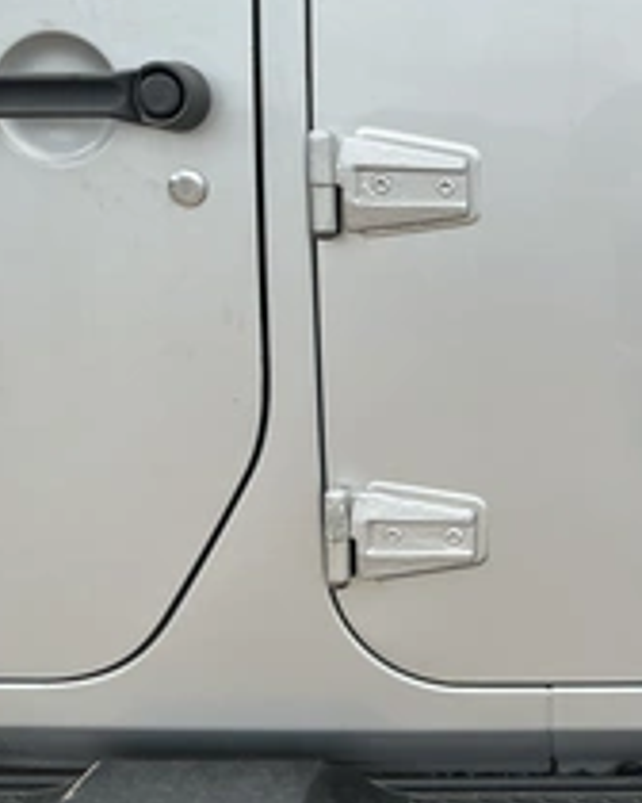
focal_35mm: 52
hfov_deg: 26.6
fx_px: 1235
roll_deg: -3.2
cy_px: 348
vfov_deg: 35.9
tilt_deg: -11.6
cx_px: 722
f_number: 1.8
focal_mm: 3
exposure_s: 1/1168
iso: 25
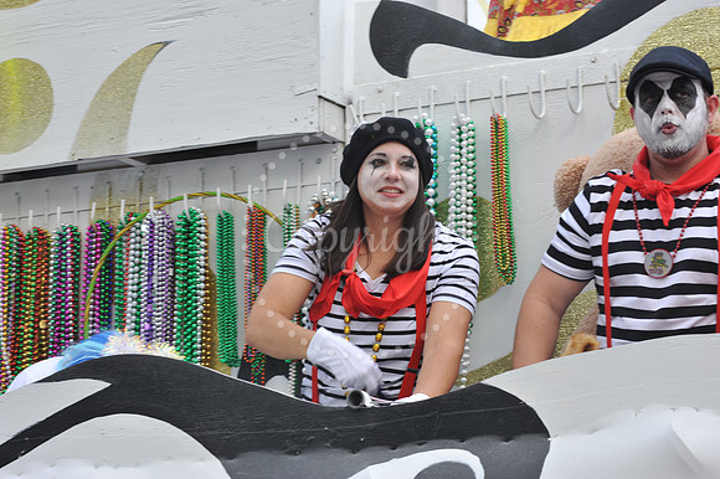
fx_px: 1999
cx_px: 360
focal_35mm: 100
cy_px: 240
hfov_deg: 20.4
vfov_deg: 13.7
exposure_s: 1/80
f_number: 9
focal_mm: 100
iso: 250
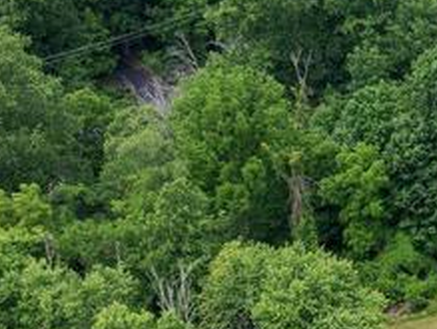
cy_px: 321
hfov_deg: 17.4
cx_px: 365
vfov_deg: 13.1
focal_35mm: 112
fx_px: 1416
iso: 100
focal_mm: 12.29
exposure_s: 1/120
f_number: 2.8
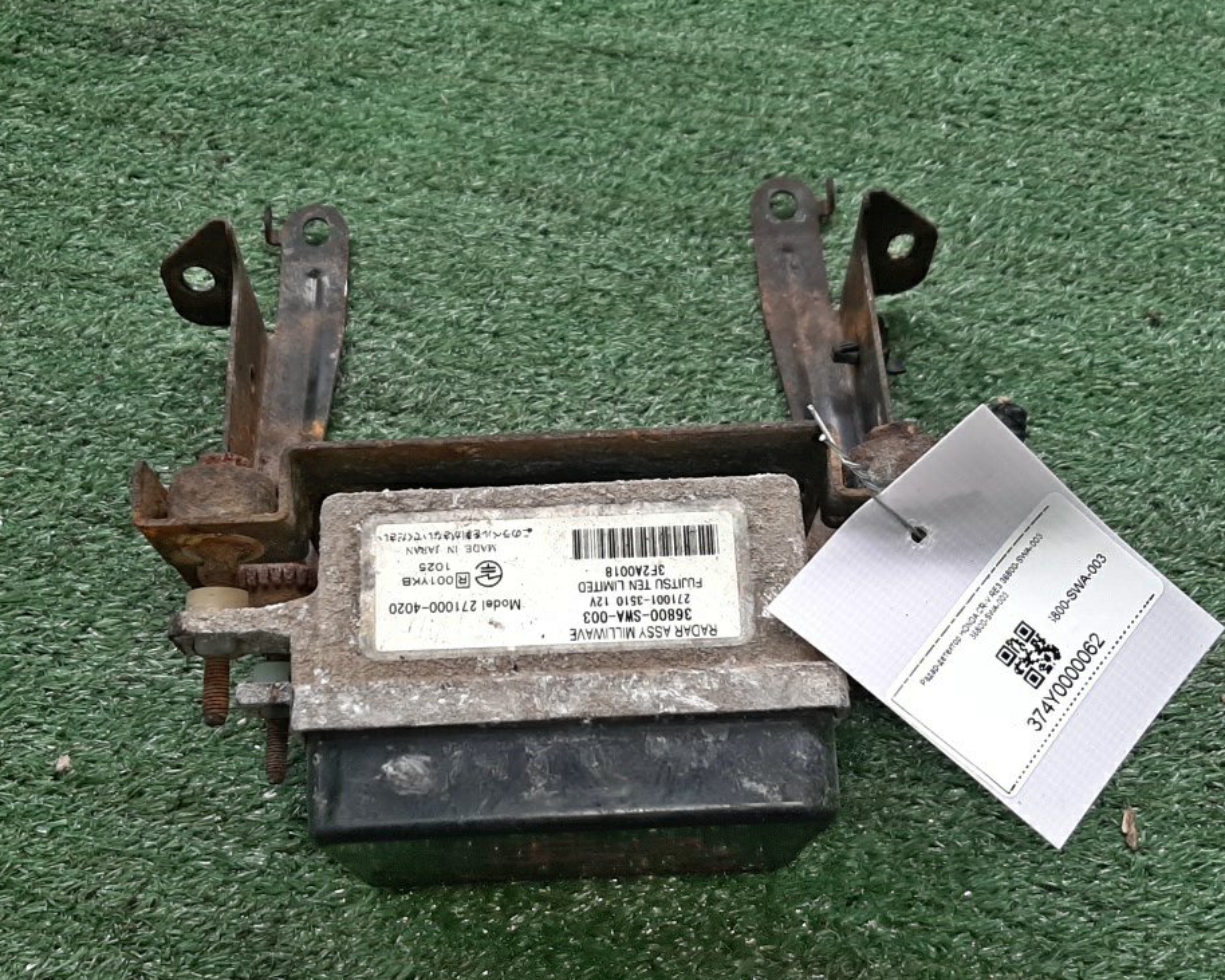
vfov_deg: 37.1
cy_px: 606
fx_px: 1450
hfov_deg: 45.8
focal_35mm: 40
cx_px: 568
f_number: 1.7
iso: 72
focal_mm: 3.93
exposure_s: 1/100
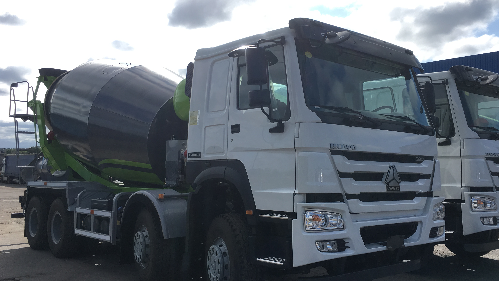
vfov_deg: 32.0
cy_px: 137
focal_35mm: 37
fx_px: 490
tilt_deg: +2.2
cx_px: 279
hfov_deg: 53.9
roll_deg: -0.2
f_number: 2.2
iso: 25
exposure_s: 1/1748
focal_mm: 4.15
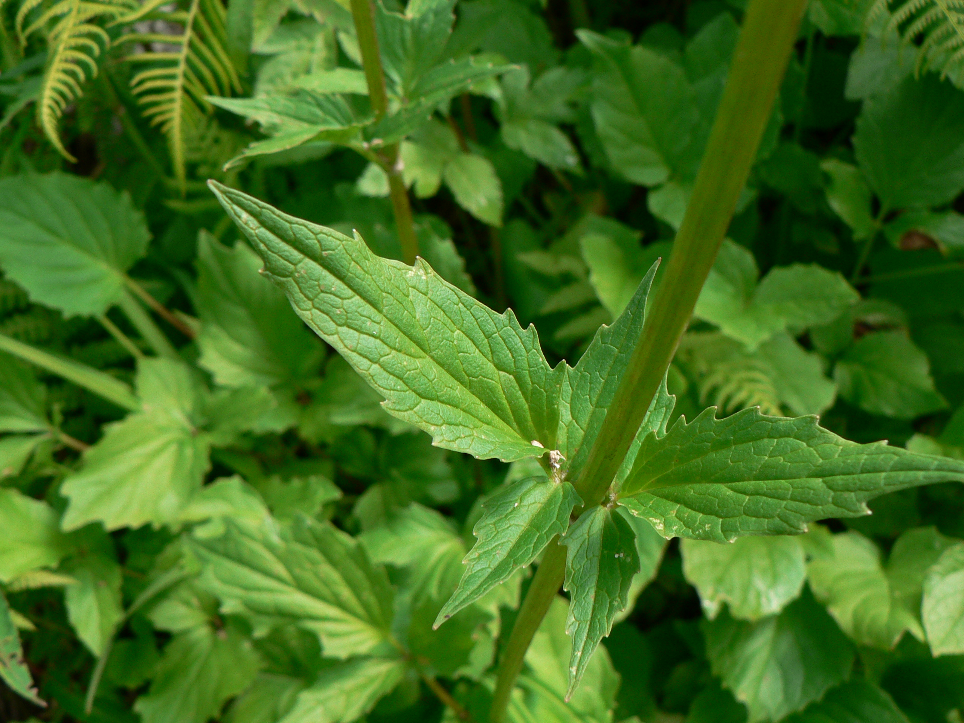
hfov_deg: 51.4
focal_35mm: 36
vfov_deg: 39.7
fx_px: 1003
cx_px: 482
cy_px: 362
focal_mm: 6
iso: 80
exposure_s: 1/160
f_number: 4
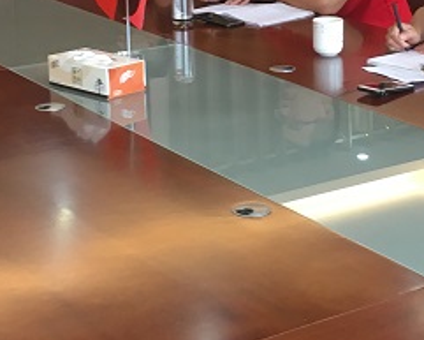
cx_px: 303
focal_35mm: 94
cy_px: 51
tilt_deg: -11.8
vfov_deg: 16.2
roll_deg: -0.3
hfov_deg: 20.3
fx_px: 1180
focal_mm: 4.15
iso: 64
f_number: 2.2
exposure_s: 1/33
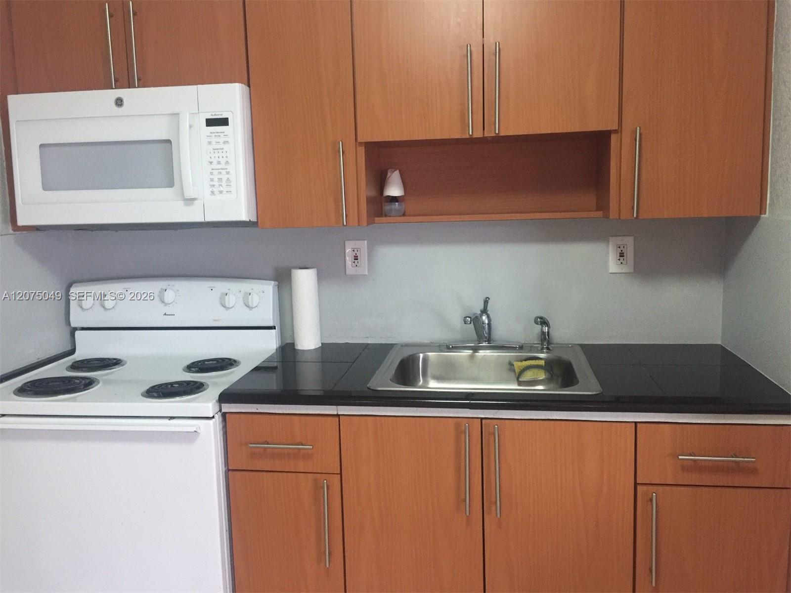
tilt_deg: -8.4
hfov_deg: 61.7
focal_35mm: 29
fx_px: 663
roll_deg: -0.2
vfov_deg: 48.2
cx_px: 396
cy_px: 296
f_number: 2.2
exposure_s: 1/10
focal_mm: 4.15
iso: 125
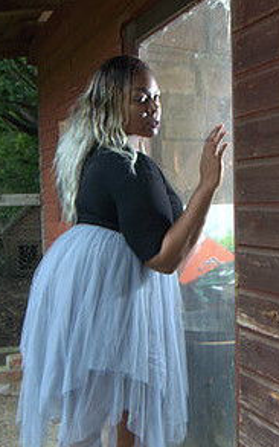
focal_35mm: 47
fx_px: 572
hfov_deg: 27.1
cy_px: 232
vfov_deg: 42.6
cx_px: 208
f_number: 4
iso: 100
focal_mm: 20
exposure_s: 1/100
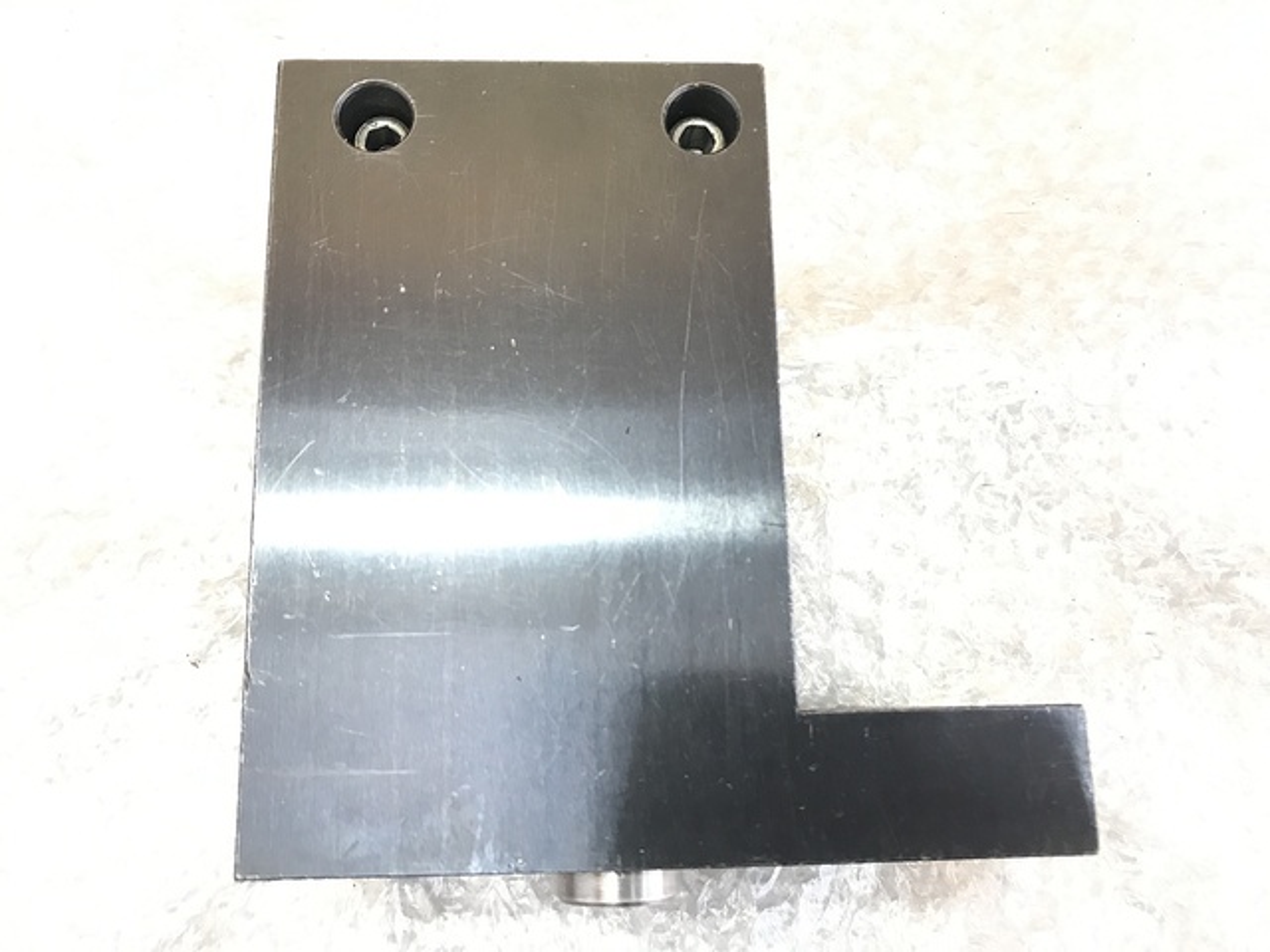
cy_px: 476
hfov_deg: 63.4
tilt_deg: -75.8
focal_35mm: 28
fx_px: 1027
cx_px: 635
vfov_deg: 49.7
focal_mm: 3.99
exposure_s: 1/25
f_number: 1.8
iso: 40
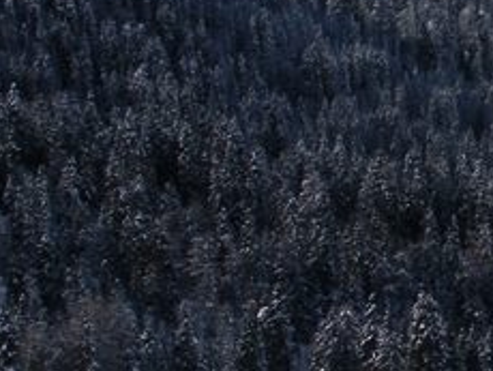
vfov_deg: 9.3
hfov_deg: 11.2
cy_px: 71
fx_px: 2281
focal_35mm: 160
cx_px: 973
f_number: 5.6
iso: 64
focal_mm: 6.3
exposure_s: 1/424
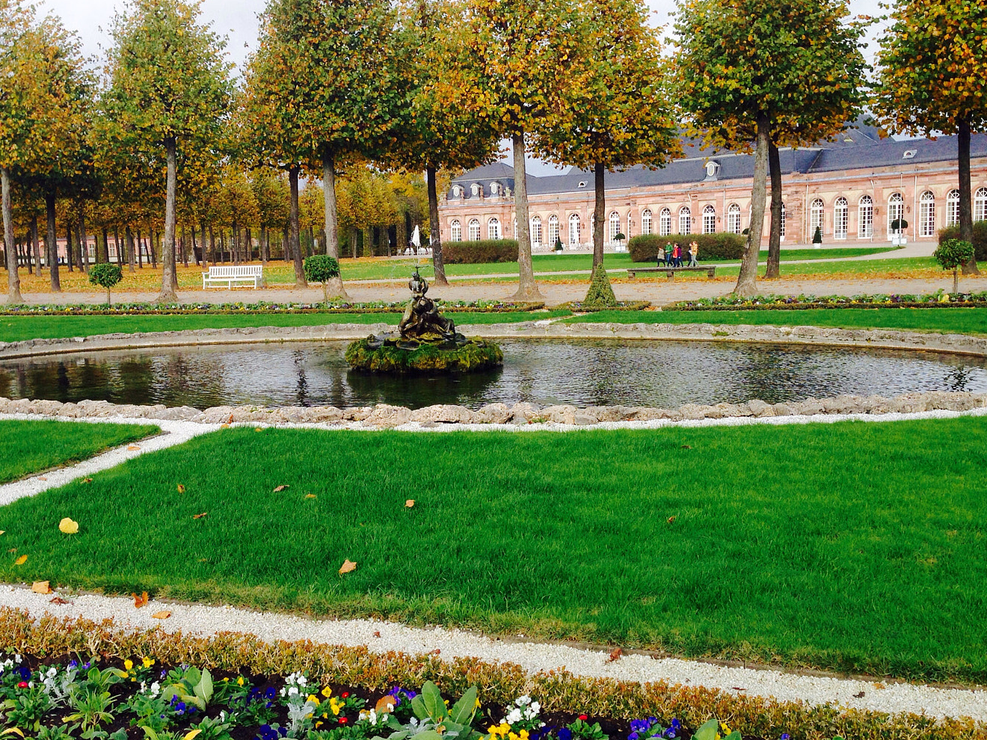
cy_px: 369
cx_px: 417
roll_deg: +2.9
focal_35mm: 40
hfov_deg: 46.6
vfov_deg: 36.0
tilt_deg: -6.2
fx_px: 1141
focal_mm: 4.12
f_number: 2.4
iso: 50
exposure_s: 1/704
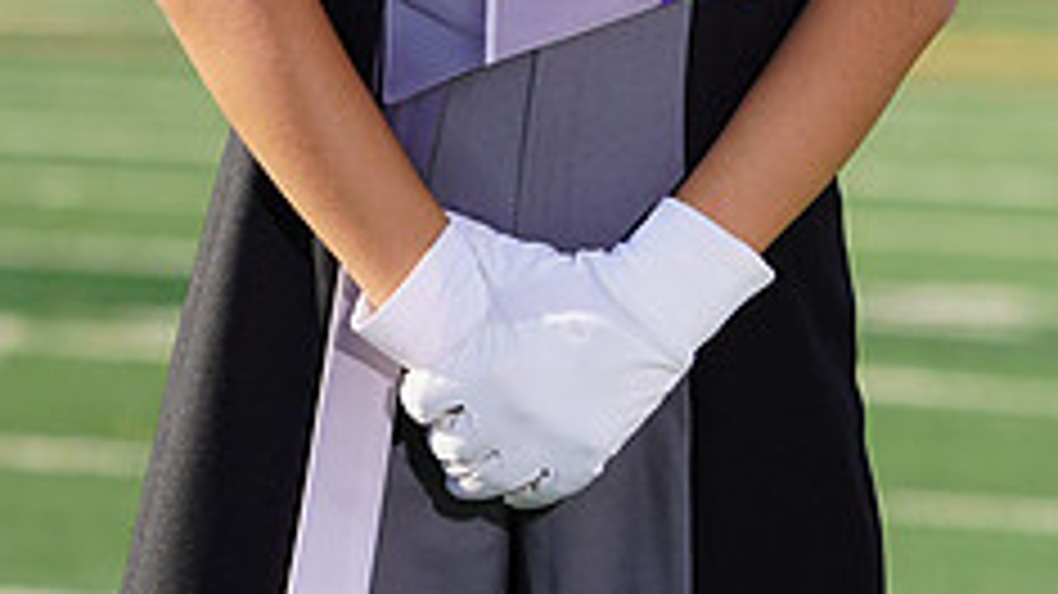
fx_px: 19631
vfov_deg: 1.7
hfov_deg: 3.1
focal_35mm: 700
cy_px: -410
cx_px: 488
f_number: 9
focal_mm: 271
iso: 100
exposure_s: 1/250
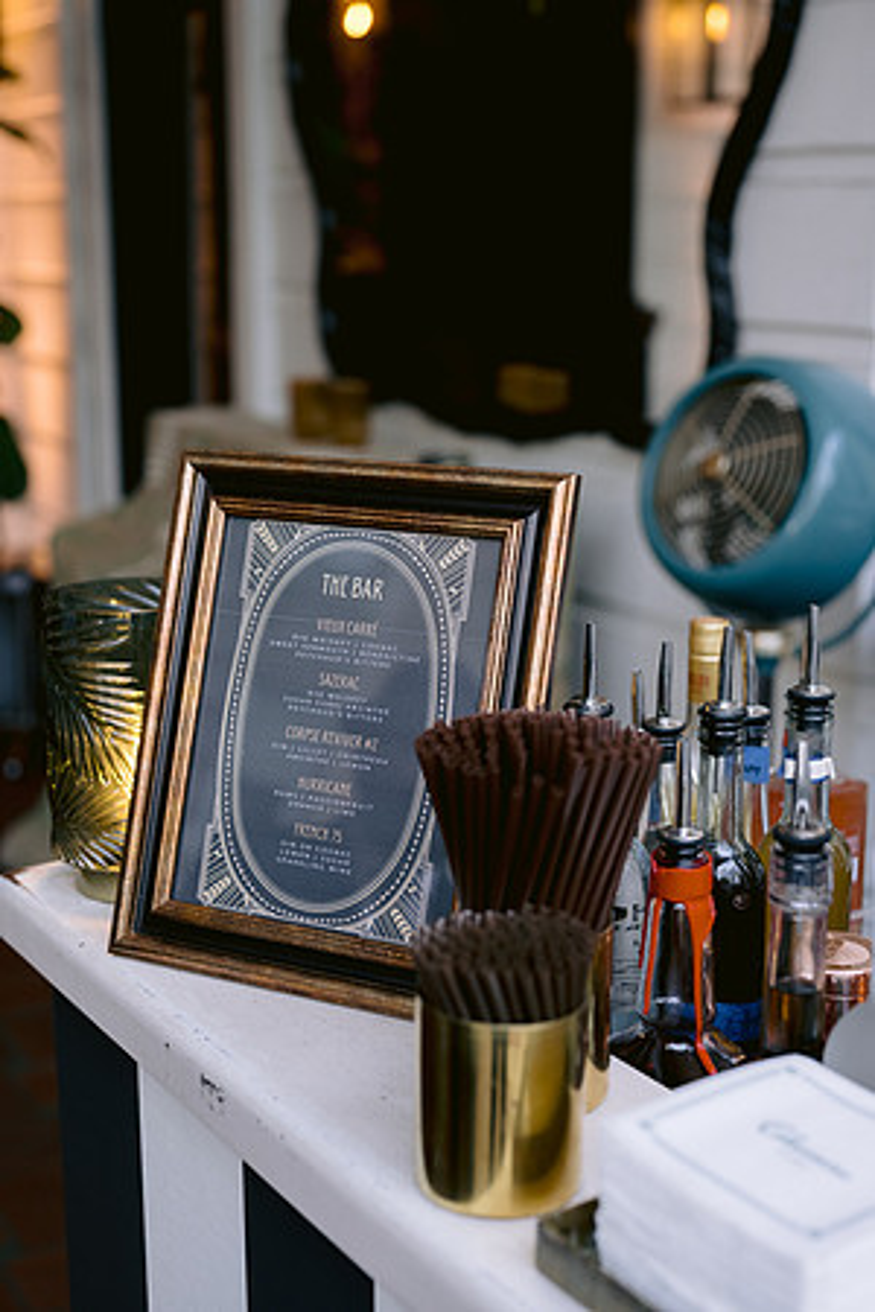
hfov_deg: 27.0
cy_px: 656
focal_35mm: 50
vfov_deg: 39.6
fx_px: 1823
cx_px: 438
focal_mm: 50
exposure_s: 1/60
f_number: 3.2
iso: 800
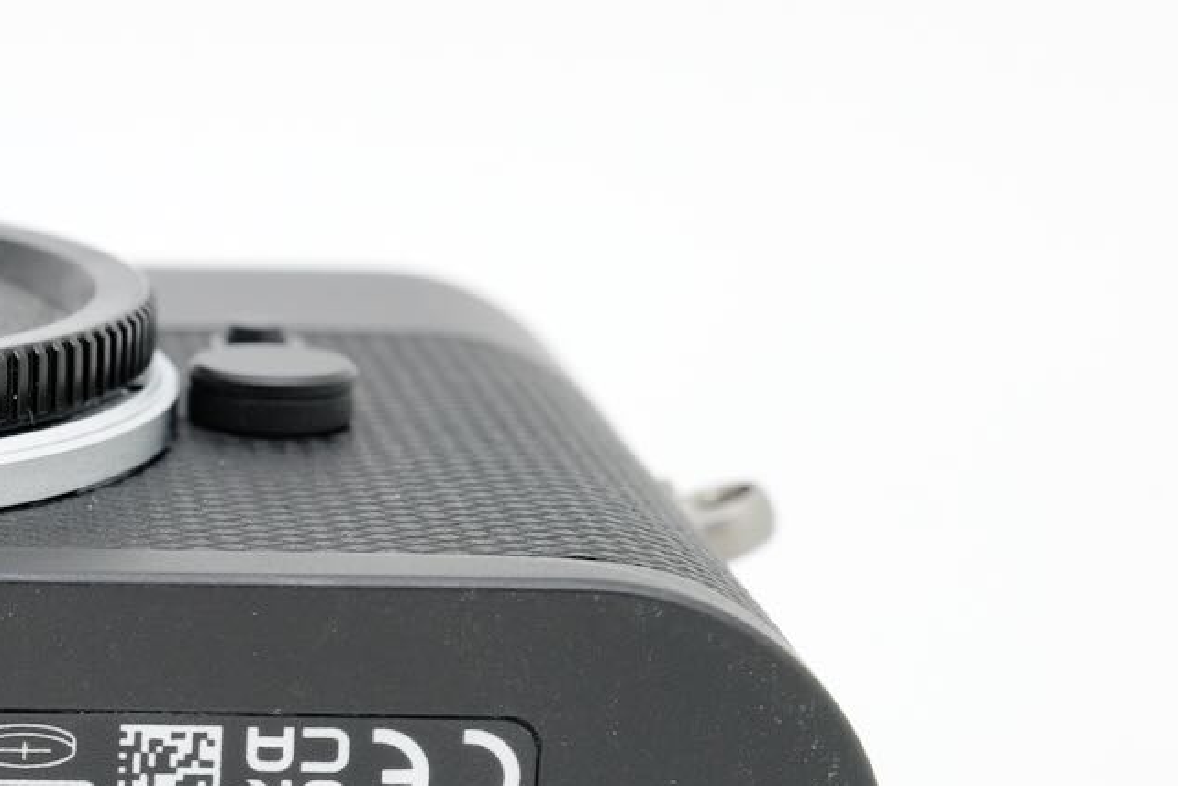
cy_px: 843
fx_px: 4384
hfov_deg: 14.5
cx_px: -466
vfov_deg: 10.1
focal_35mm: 134
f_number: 9
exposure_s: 1/60
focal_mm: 43
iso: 800
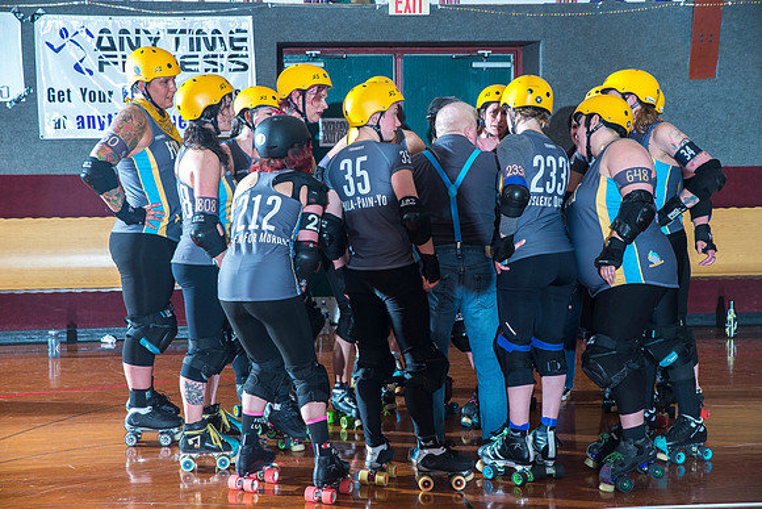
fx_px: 1313
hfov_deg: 32.4
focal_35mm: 62
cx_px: 381
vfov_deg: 21.9
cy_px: 254
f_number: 6.3
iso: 800
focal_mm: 62
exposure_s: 1/160
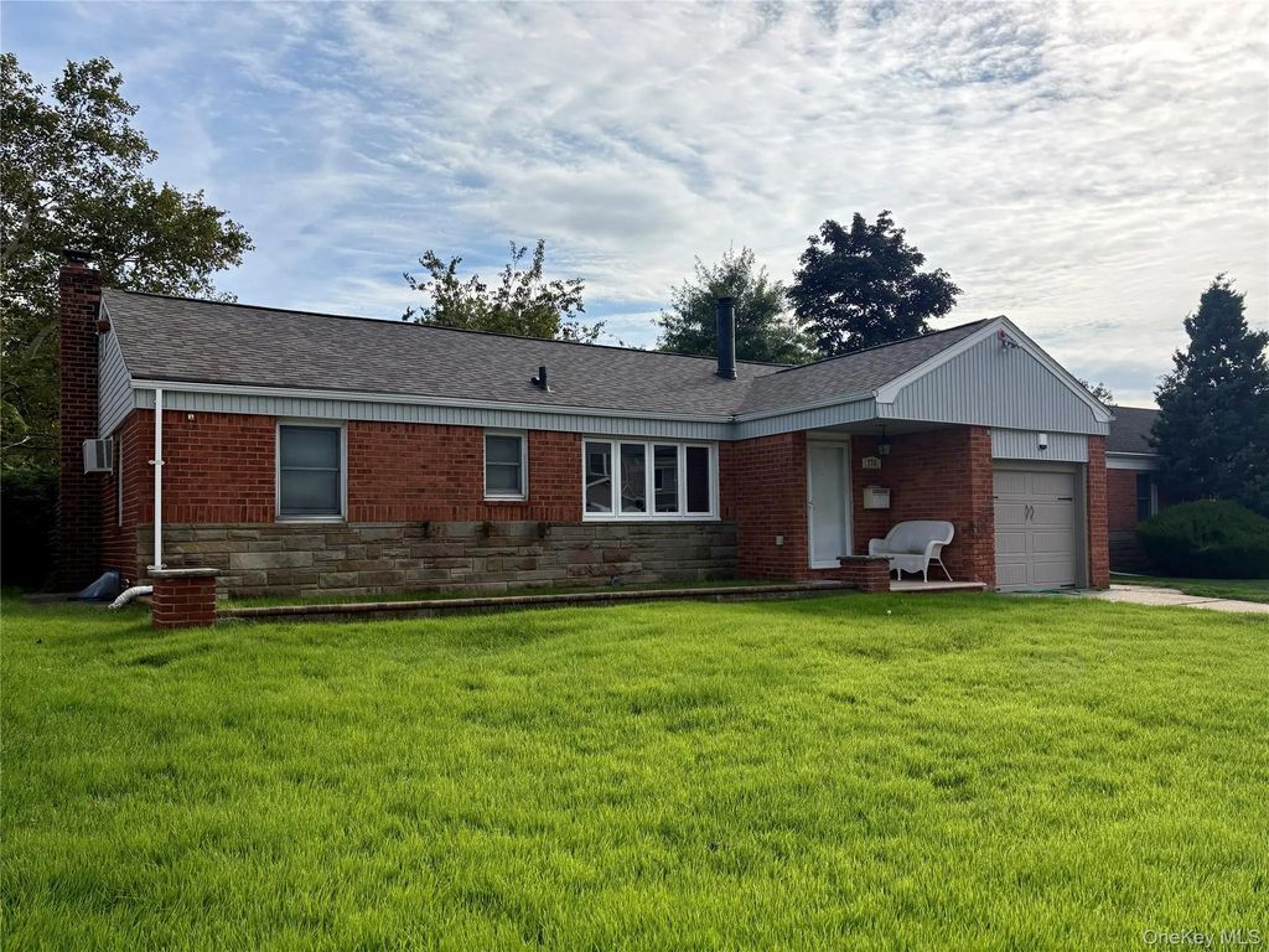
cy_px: 476
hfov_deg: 67.3
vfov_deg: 53.1
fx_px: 953
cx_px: 634
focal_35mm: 26
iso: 64
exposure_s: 1/7813
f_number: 1.6
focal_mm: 5.96
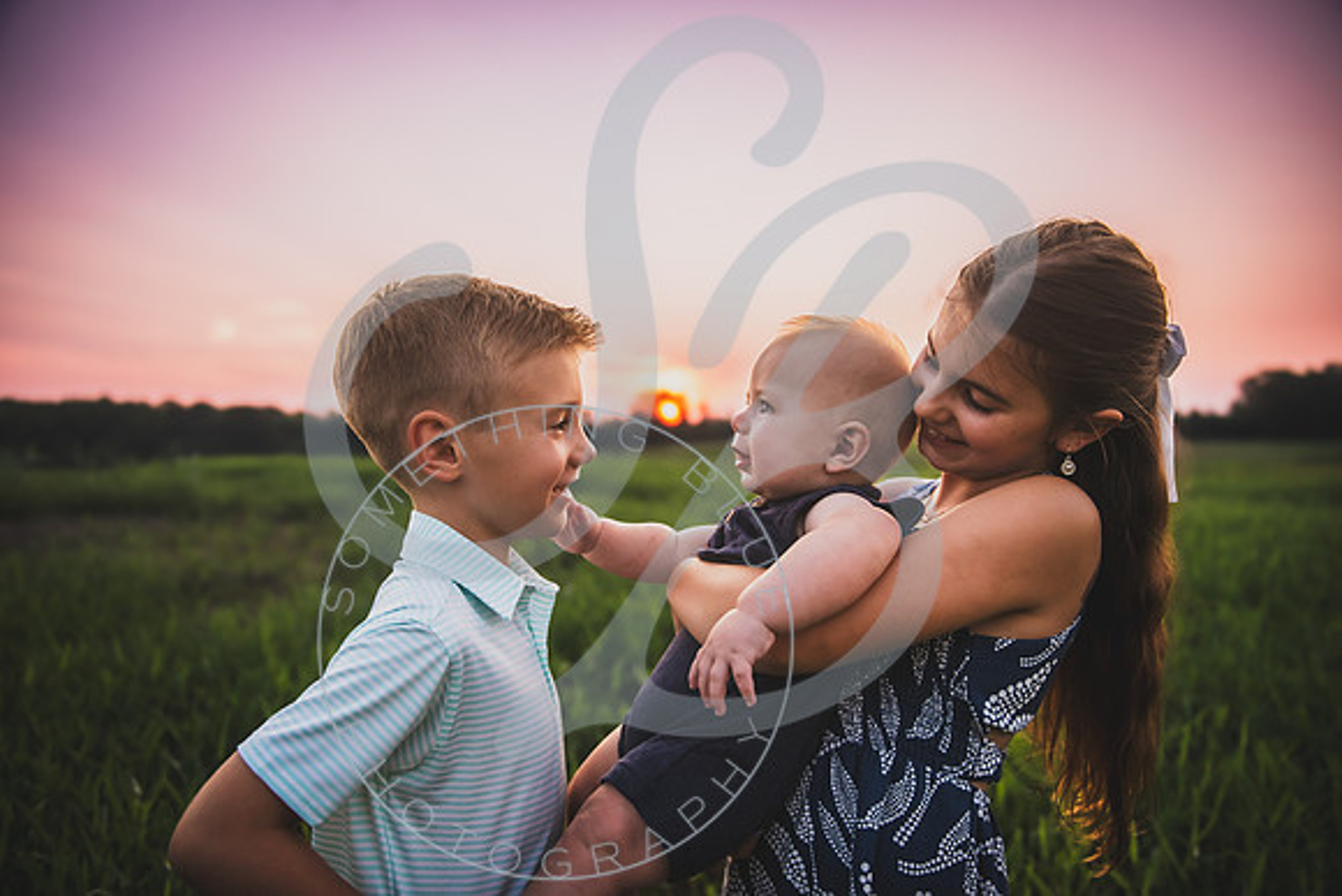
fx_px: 1007
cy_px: 448
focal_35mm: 27
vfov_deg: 48.0
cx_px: 671
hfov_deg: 67.4
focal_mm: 27
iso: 200
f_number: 2.8
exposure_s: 1/1000
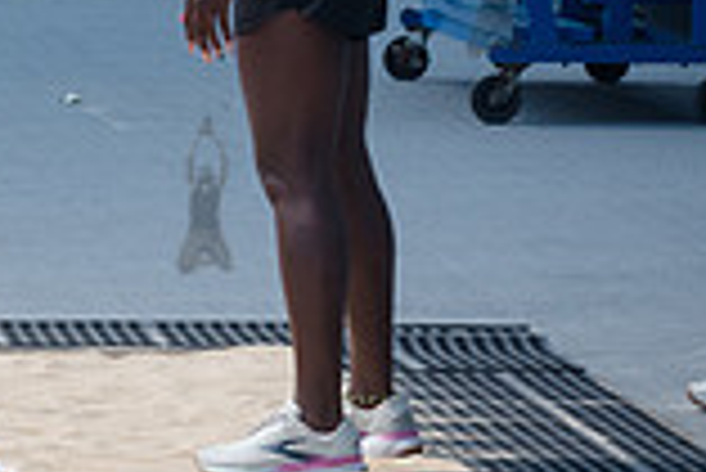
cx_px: -502
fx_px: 7086
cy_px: 58
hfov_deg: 5.6
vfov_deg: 3.8
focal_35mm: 361
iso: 400
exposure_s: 1/320
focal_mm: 80
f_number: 11
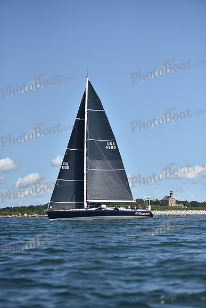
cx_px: 103
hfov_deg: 14.9
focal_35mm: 92
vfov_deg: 22.1
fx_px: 789
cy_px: 154
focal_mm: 92
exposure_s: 1/8000
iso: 250
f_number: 3.2
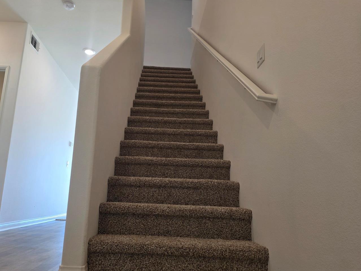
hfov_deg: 65.1
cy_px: 143
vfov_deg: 51.3
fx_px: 282
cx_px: 158
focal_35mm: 27
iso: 100
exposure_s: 1/120
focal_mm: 6.3
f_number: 1.7
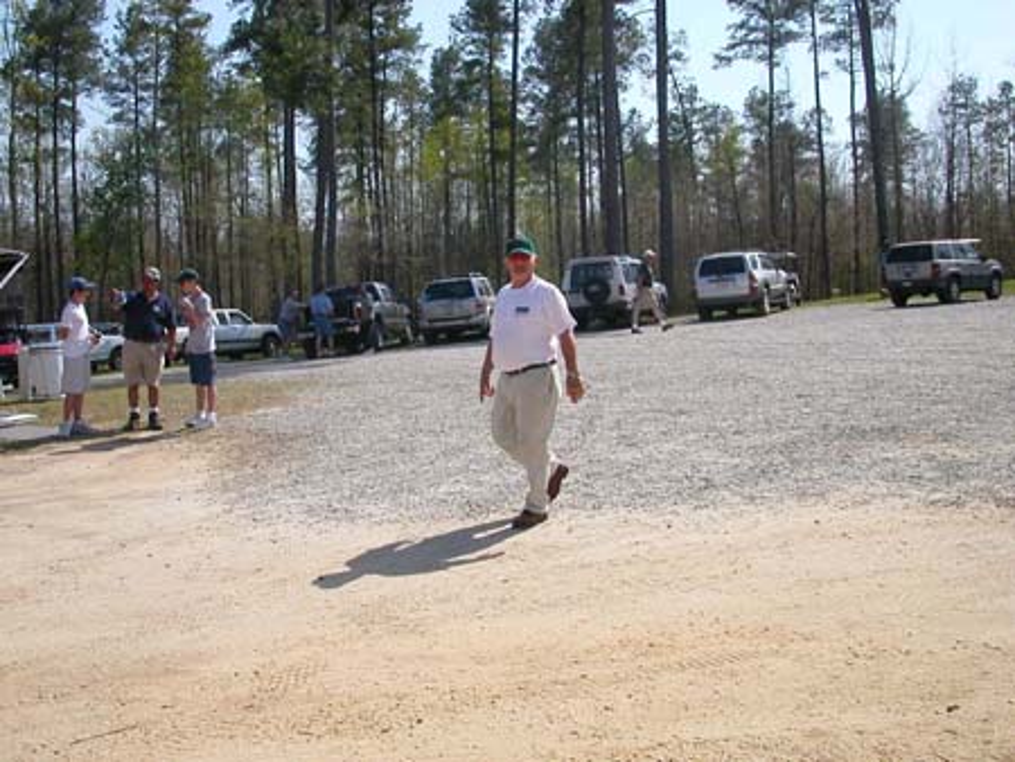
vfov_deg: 38.7
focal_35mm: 37
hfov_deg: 50.1
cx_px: 508
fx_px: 1085
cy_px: 381
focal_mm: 5.6
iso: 100
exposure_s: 1/695
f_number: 4.5
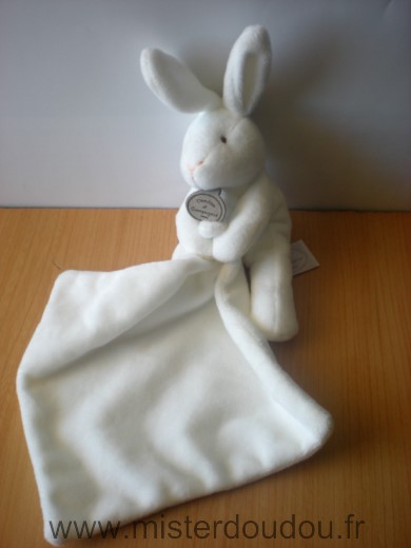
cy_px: 274
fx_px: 602
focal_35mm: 38
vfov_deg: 49.0
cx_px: 206
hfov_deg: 37.7
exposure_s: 1/58.4
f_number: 3.1
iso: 64
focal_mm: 6.3
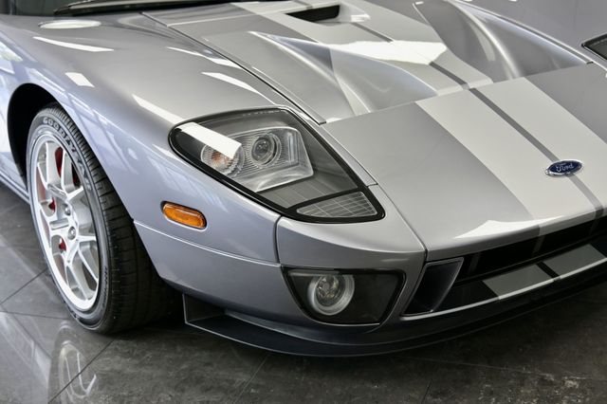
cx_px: 304
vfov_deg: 21.5
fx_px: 1062
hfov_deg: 31.9
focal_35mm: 63
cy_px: 202
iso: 1250
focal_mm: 63
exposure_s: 1/320
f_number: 4.5
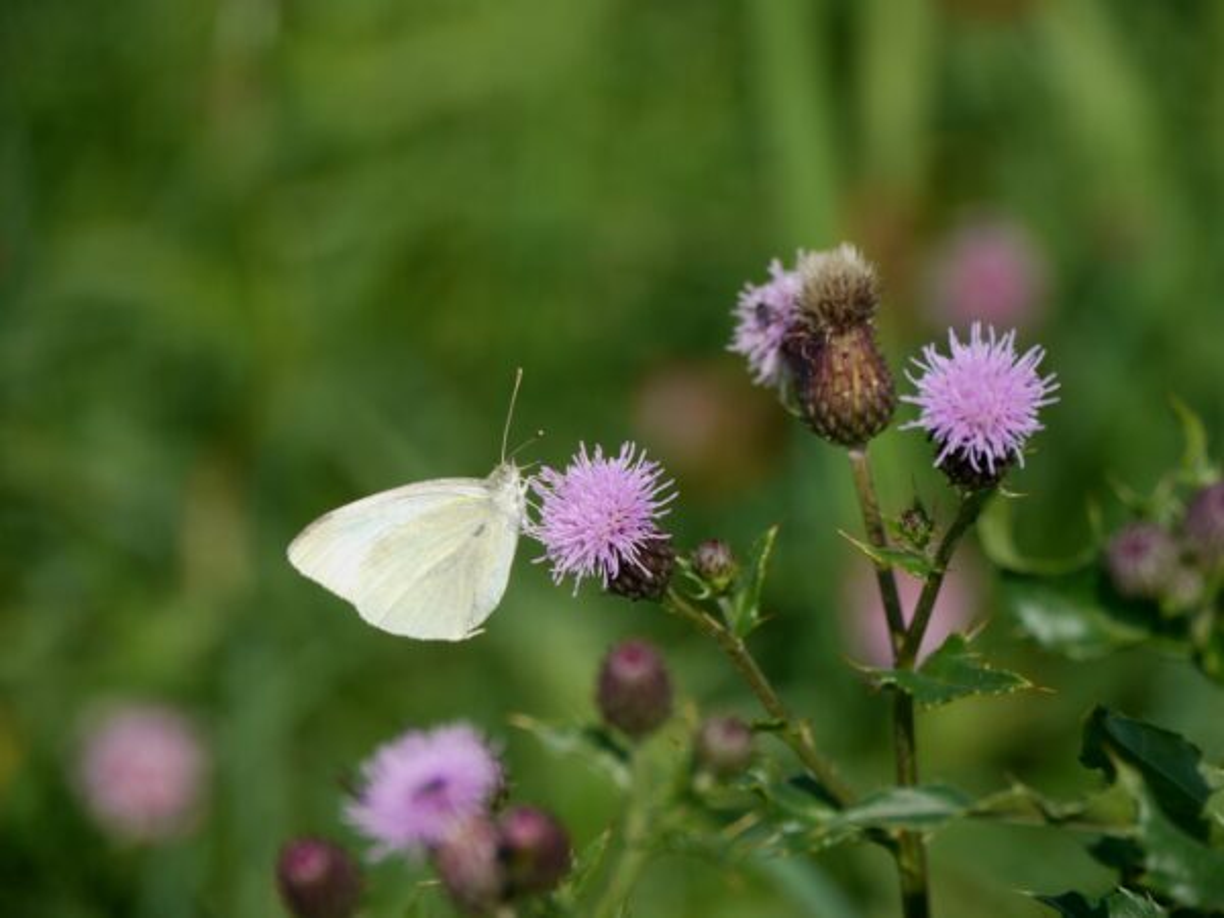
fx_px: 9901
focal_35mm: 280
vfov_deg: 5.3
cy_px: 459
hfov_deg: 7.1
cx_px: 612
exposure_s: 1/640
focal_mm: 140
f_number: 5.8
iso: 100
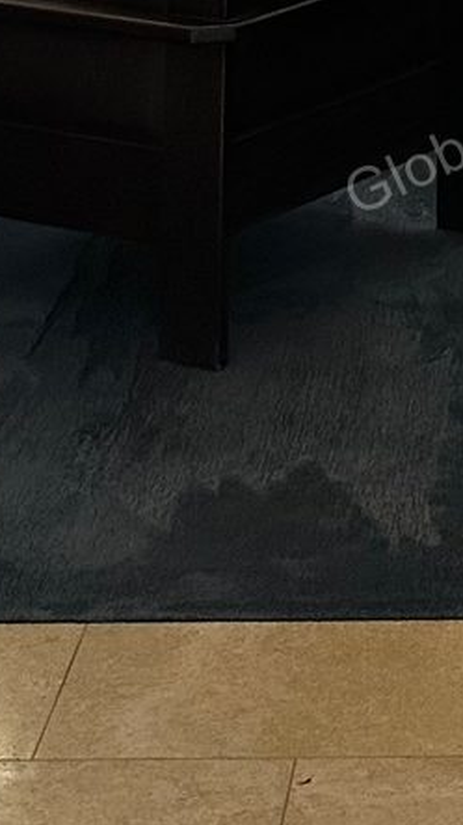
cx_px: 658
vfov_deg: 13.1
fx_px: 2752
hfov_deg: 9.4
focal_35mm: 126
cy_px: -1115
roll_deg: -0.7
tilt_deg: +10.9
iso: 200
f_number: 1.78
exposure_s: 1/75
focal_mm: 6.86
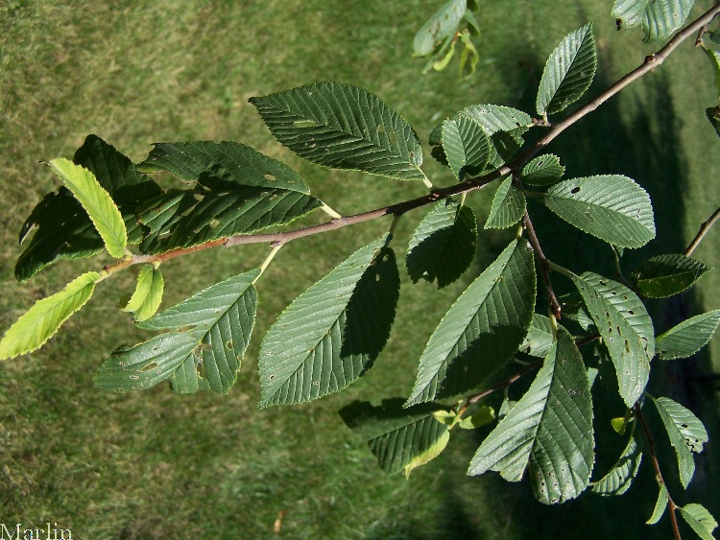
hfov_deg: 49.0
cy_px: 270
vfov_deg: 37.7
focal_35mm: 38
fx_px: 791
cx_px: 360
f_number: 2.8
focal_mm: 6.3
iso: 80
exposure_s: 1/1000
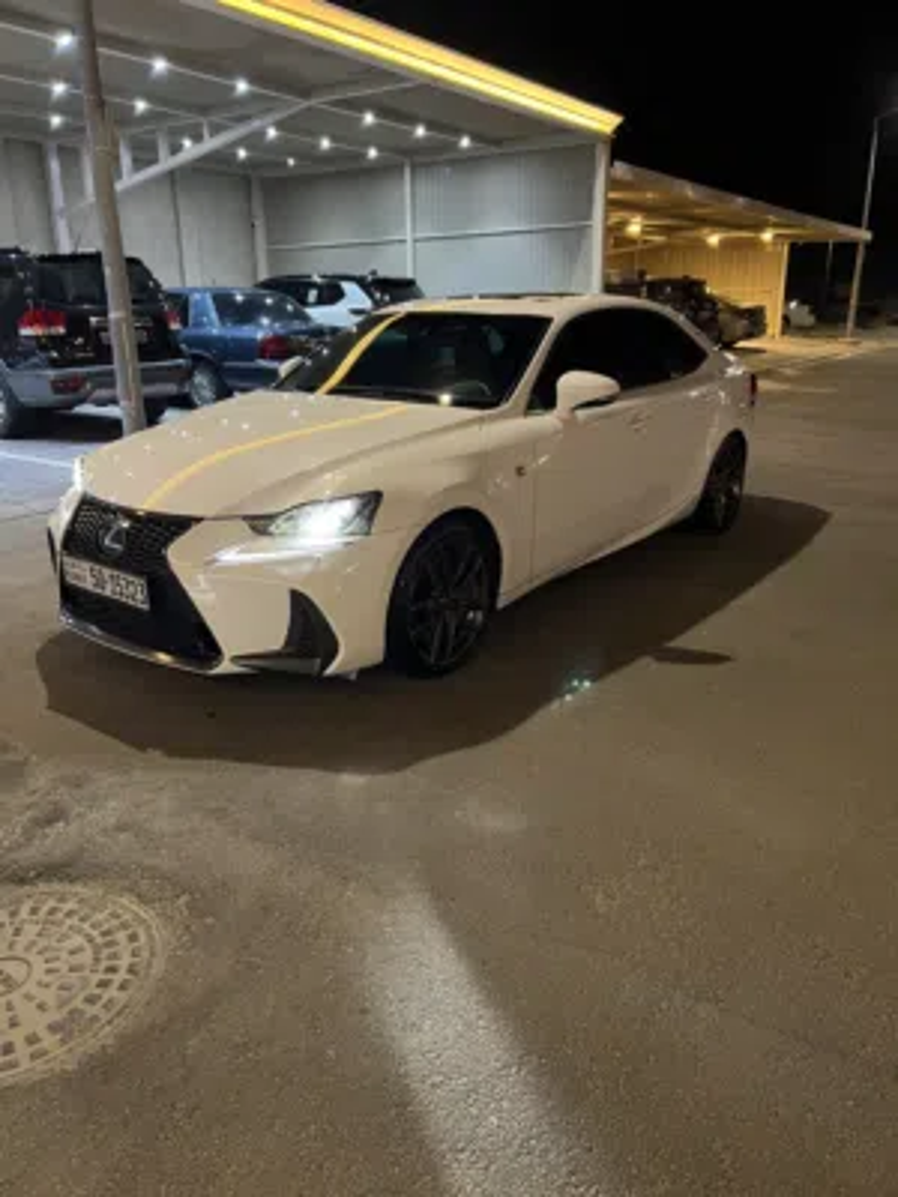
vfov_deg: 67.3
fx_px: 899
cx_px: 449
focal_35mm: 26
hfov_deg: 53.1
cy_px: 598
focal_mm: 5.7
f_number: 1.5
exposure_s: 1/50
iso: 500
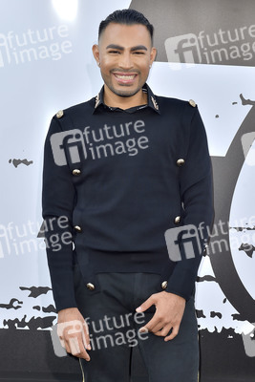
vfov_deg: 30.5
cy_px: 191
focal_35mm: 66
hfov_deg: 20.6
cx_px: 128
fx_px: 701
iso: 250
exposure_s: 1/200
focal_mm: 66
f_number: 6.3
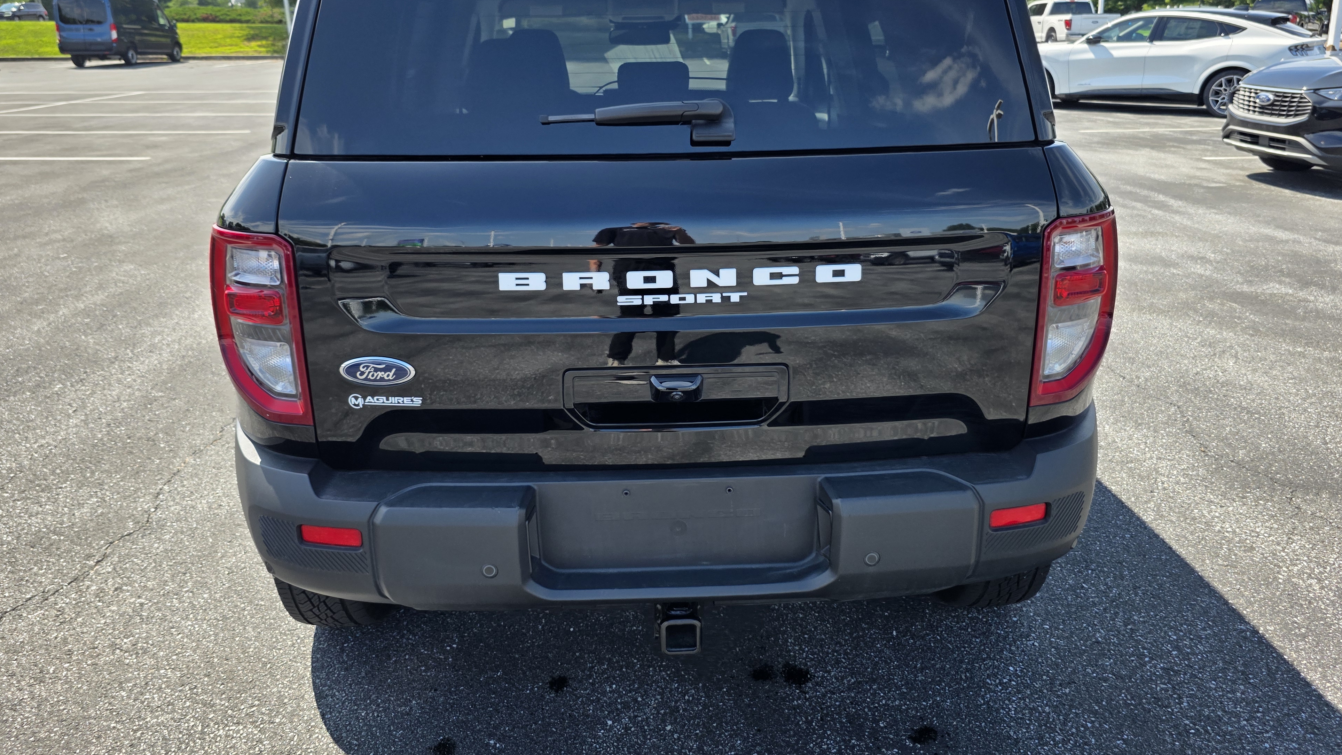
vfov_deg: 44.1
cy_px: 295
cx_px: 676
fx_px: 925
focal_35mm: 26
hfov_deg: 71.9
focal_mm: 6.3
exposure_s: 1/3034
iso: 80
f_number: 1.7
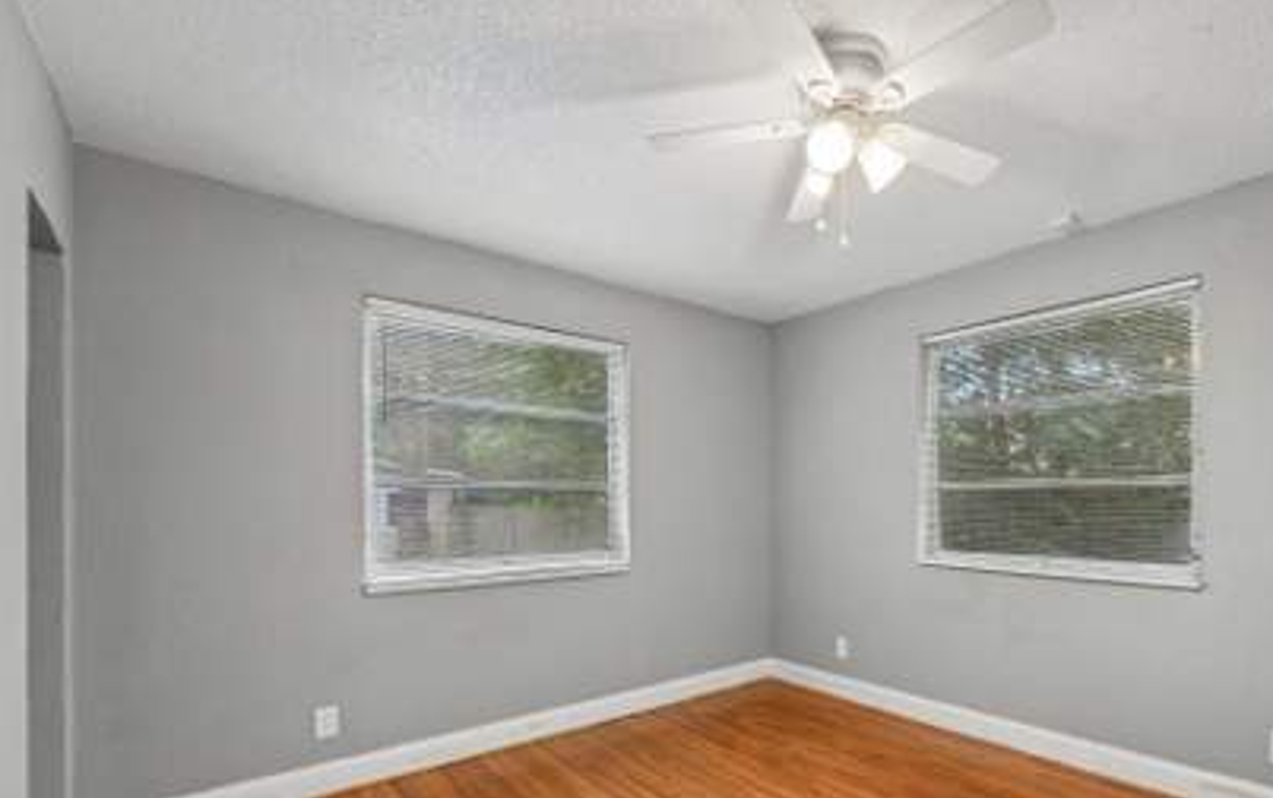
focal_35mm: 17
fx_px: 590
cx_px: 757
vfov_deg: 67.1
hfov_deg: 93.2
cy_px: 496
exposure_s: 1/4
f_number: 10
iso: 400
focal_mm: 14
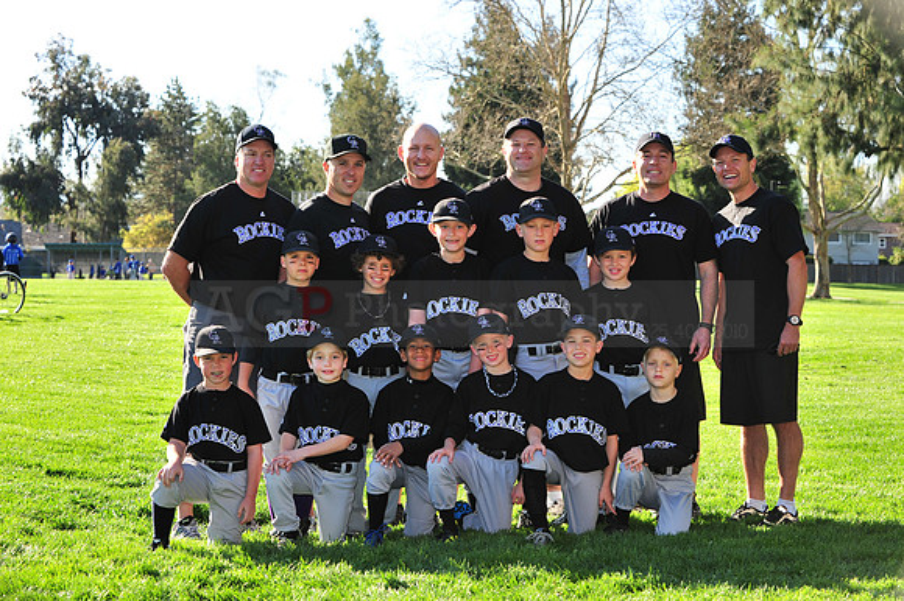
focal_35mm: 80
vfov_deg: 17.0
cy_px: 300
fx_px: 2008
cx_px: 452
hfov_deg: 25.4
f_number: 8
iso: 200
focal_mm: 80
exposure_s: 1/200
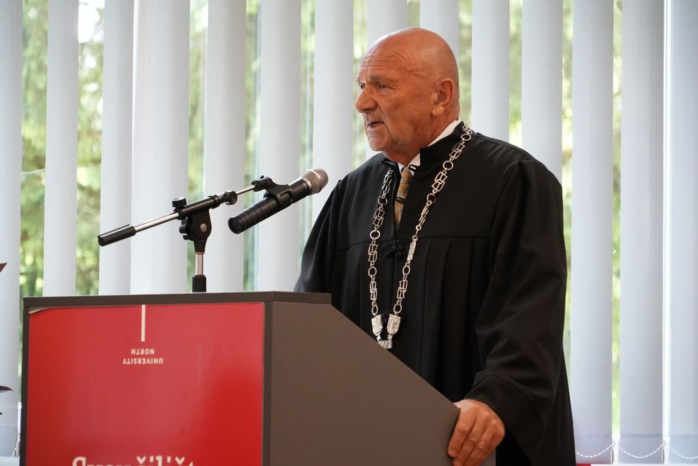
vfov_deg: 7.5
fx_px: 3568
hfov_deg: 11.2
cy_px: 233
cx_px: 349
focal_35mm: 184
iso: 6400
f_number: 8
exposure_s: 1/200
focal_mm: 184
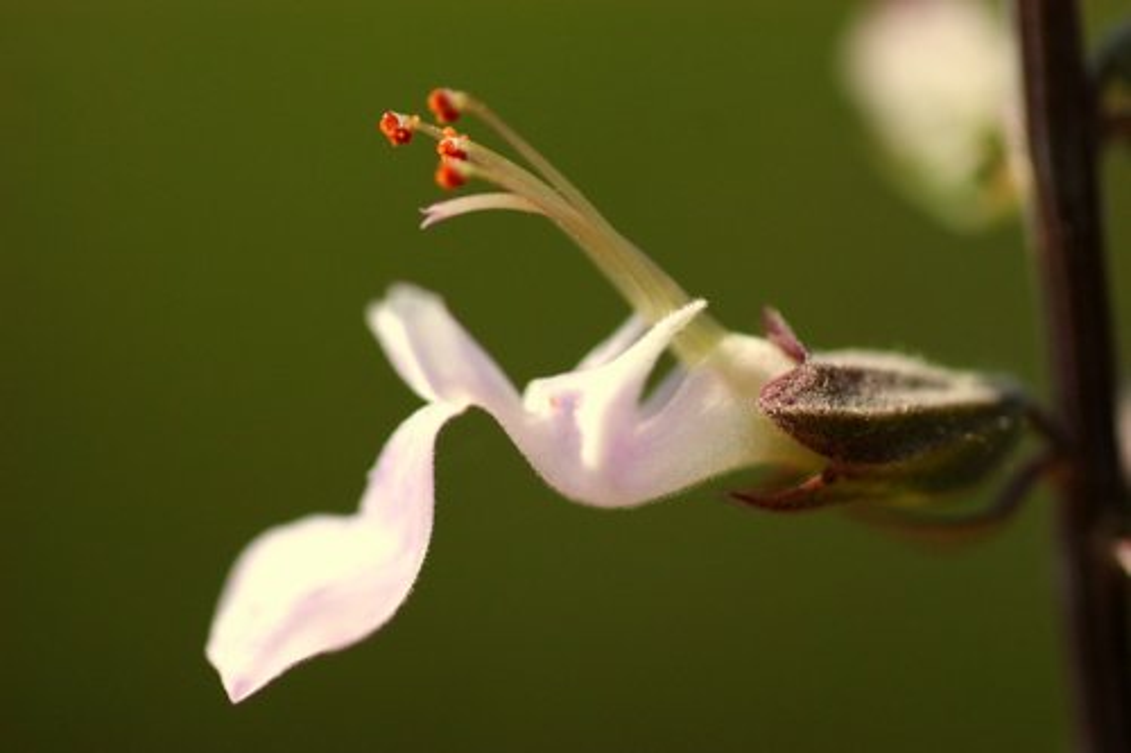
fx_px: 2355
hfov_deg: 27.0
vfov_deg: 18.2
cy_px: 376
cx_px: 566
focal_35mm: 75
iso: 400
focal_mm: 50
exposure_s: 1/4000
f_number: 2.8
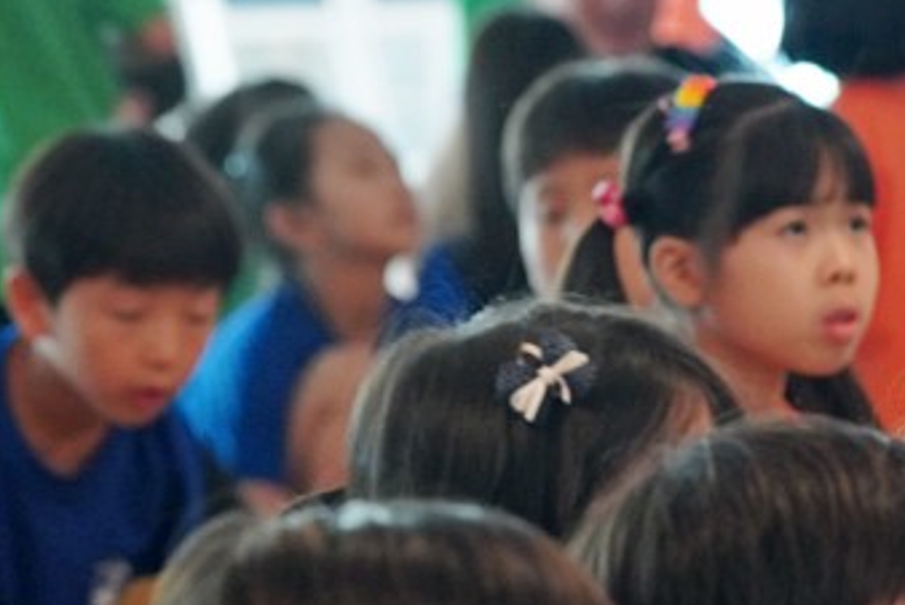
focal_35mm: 274
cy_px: 739
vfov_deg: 5.0
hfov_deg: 7.5
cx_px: 854
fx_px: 6894
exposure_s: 1/160
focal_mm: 103
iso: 6400
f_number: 4
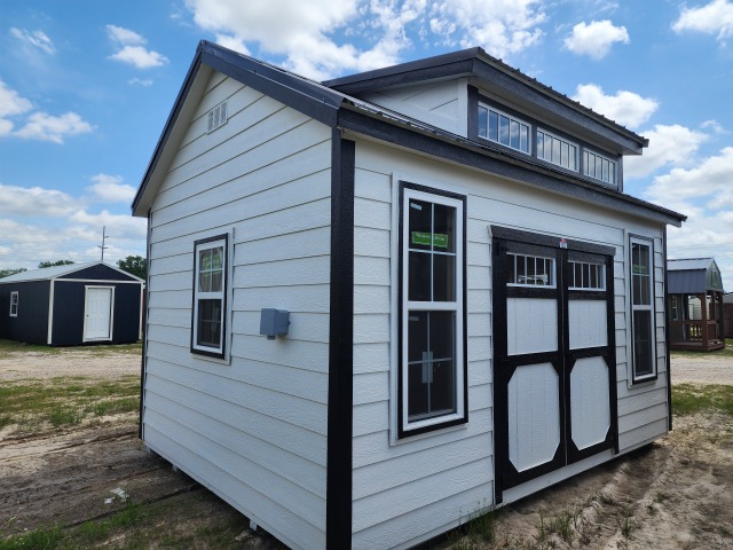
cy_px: 275
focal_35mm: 23
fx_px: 487
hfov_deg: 73.9
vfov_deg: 58.9
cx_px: 366
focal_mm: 6.4
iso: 12
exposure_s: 1/1354
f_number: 1.8
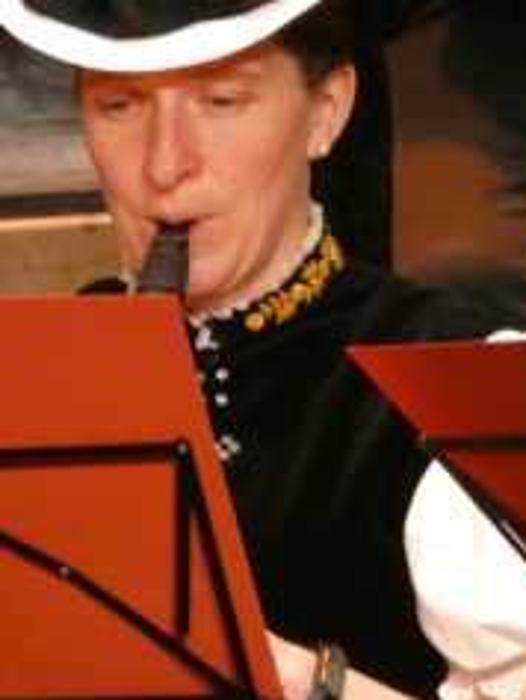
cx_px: 260
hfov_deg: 0.6
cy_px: 267
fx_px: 54735
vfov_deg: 0.7
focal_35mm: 2704
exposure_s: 1/100
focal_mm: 215
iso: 1600
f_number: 5.9
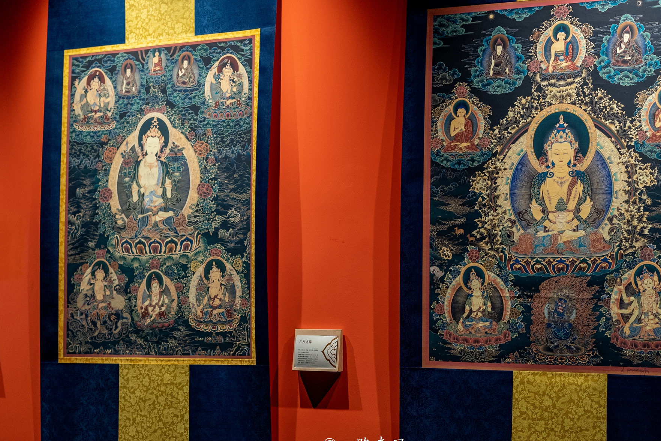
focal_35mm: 93
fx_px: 1707
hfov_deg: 21.9
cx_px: 366
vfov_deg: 14.7
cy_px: 210
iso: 1250
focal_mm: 55
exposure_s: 1/160
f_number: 4
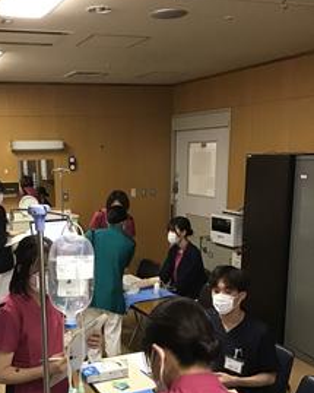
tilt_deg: -13.0
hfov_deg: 33.0
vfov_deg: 40.5
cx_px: 96
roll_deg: +2.7
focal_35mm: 45
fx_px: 523
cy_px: 270
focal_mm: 3.3
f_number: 2.4
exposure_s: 1/30
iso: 200
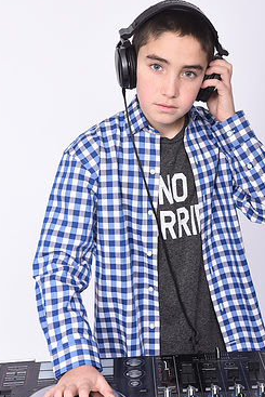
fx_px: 960
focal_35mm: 87
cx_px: 167
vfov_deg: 23.3
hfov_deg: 15.7
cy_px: 163
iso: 200
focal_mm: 55
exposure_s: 1/250
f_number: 8
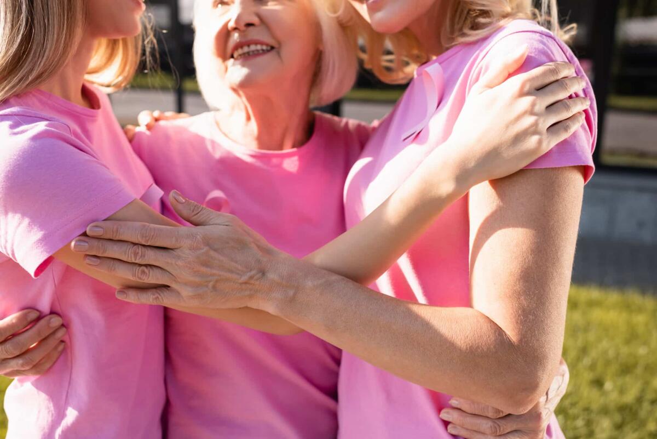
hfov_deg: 54.4
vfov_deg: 37.9
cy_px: 220
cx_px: 328
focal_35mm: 35
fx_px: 639
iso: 110
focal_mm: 35
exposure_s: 1/640
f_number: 4
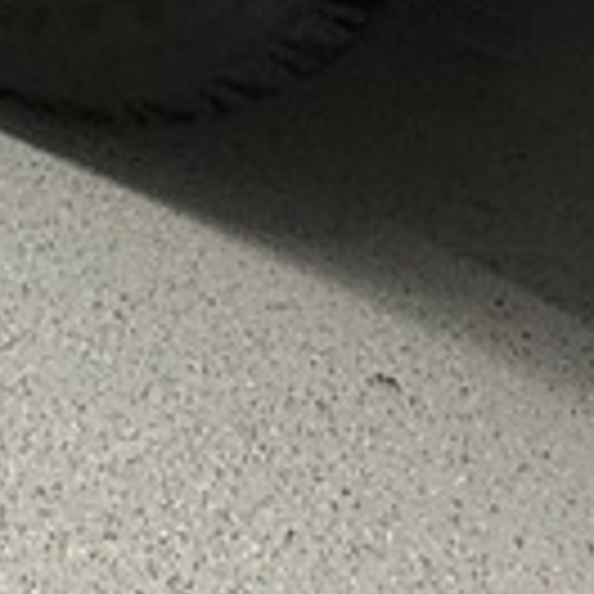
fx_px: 1864
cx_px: -176
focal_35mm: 96
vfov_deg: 12.1
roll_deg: +0.6
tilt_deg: -9.6
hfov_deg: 17.1
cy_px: -1035
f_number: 2.2
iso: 200
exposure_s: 1/100
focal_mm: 2.22
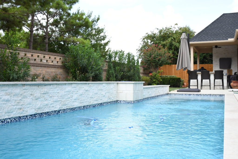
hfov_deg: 53.1
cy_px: 80
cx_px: 119
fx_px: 238
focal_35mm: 36
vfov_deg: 36.9
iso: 800
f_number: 3.5
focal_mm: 18
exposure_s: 1/3200
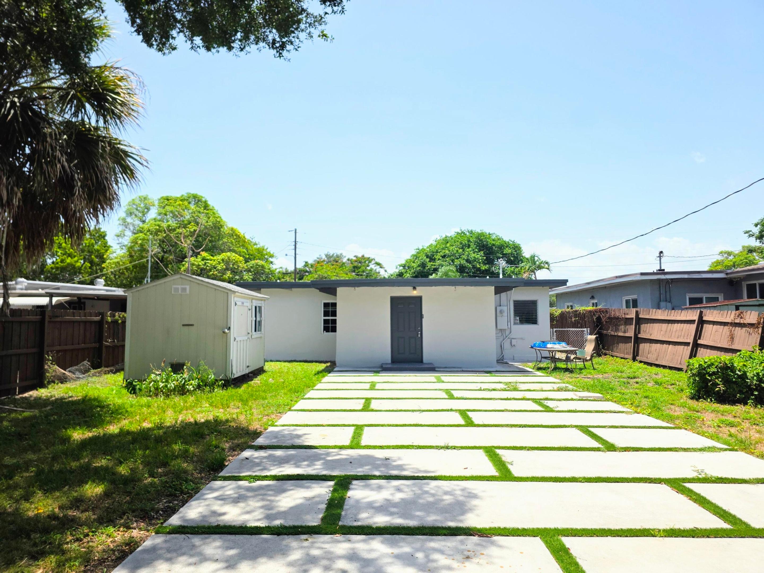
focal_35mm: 23
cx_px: 382
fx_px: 508
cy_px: 286
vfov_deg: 58.9
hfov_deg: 73.9
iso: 80
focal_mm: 6.3
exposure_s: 1/7333
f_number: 1.7
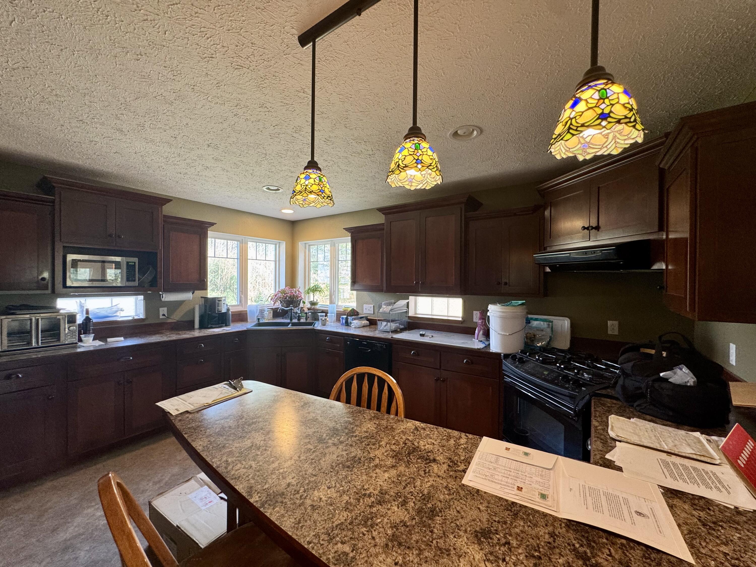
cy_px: 284
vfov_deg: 85.7
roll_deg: -0.5
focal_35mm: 14
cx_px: 378
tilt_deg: -0.7
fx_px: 306
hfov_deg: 102.1
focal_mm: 2.22
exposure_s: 1/60
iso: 160
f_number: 2.2
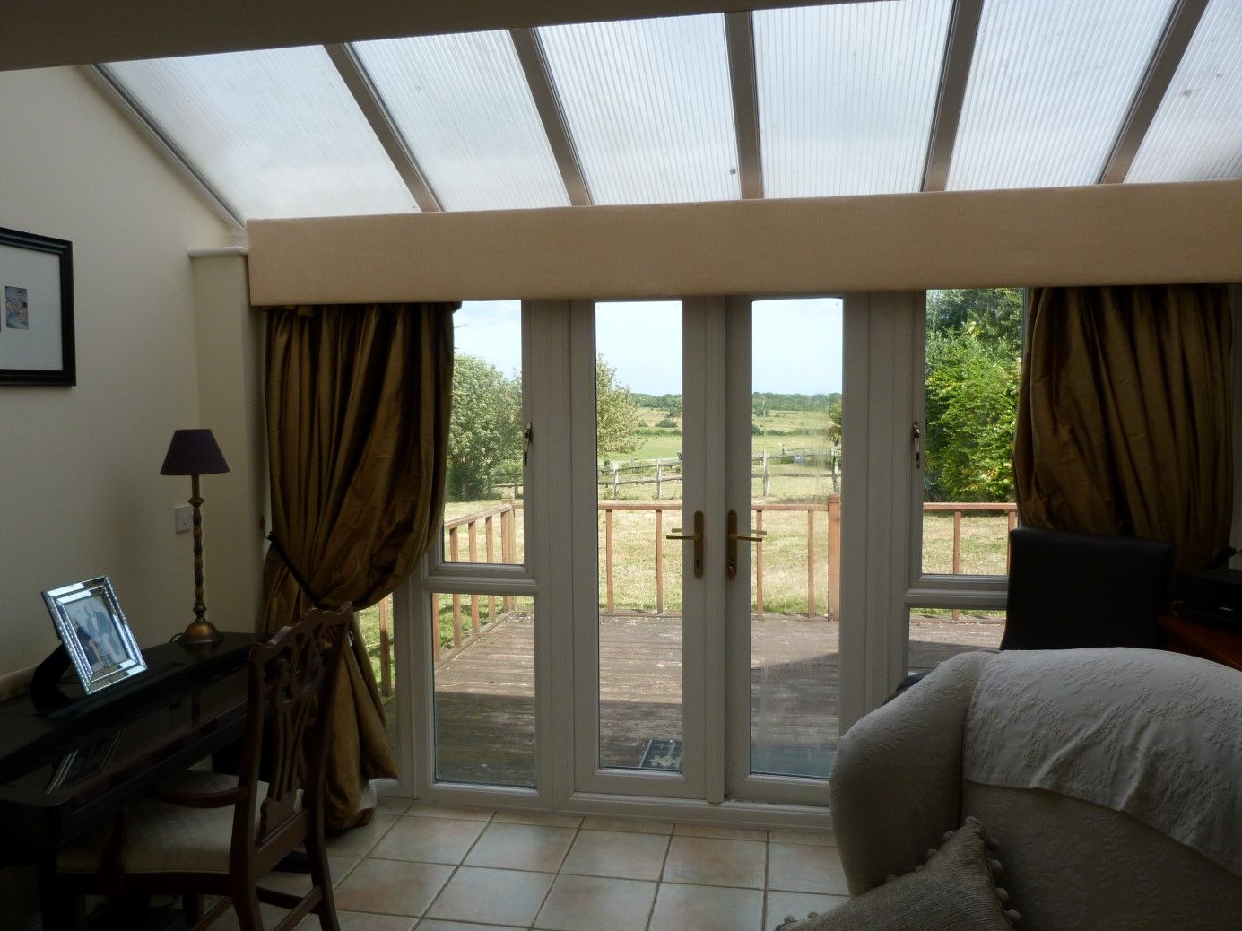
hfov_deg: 67.3
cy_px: 474
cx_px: 629
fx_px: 933
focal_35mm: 26
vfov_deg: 53.0
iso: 80
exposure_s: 1/400
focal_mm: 4.5
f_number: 2.8
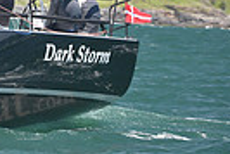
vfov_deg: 2.7
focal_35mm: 506
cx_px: -258
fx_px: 3236
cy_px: -120
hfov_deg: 4.0
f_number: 4
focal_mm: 116
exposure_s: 1/800
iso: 320
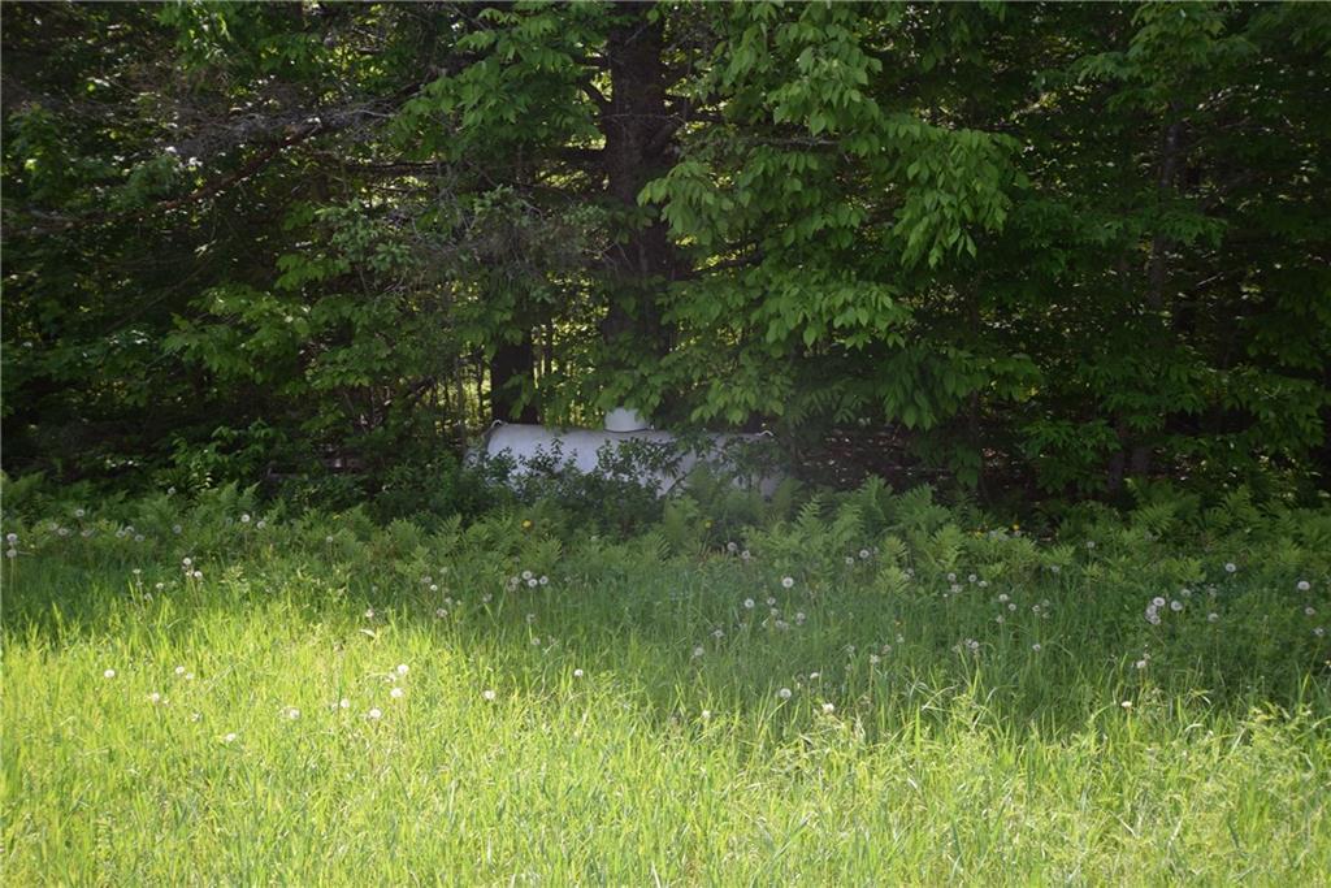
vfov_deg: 36.9
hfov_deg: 53.1
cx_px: 666
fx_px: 1331
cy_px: 444
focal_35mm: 36
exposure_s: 1/125
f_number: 5.6
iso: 160
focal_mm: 24
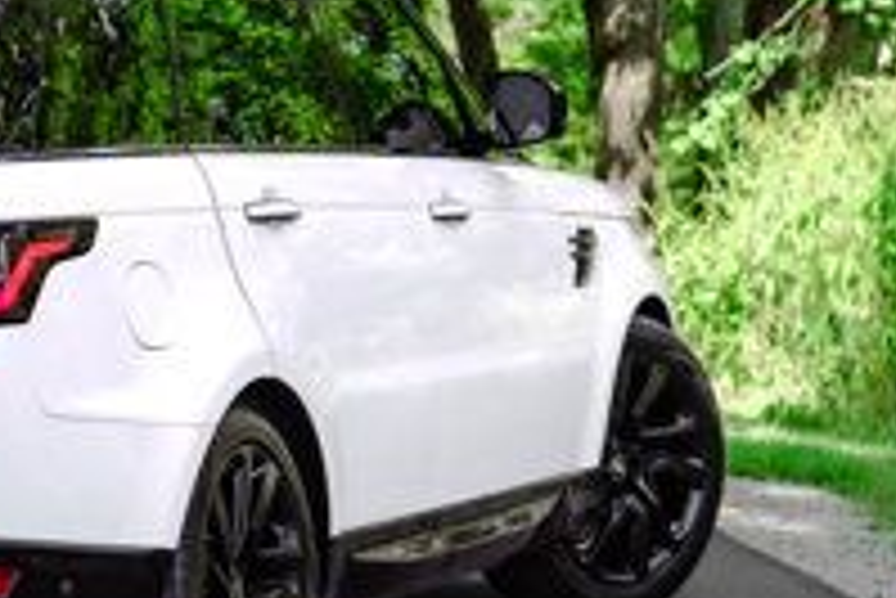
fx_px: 4010
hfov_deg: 12.6
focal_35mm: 161
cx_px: 81
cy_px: 330
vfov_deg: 8.5
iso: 500
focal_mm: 50
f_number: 3.5
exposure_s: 1/1600
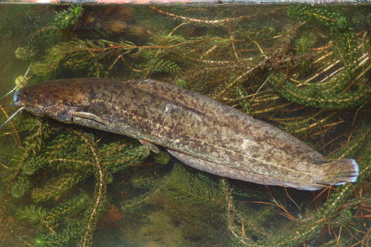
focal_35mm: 183
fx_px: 1885
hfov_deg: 11.2
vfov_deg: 7.5
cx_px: 186
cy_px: 124
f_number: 4.2
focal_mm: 122
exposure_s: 1/500
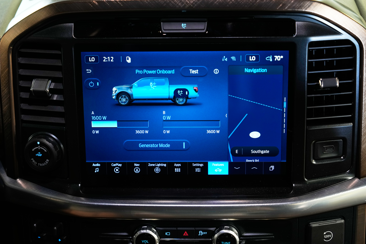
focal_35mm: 70
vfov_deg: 19.5
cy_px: 122
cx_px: 183
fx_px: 712
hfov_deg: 28.8
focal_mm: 70
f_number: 2.8
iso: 800
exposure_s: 1/25
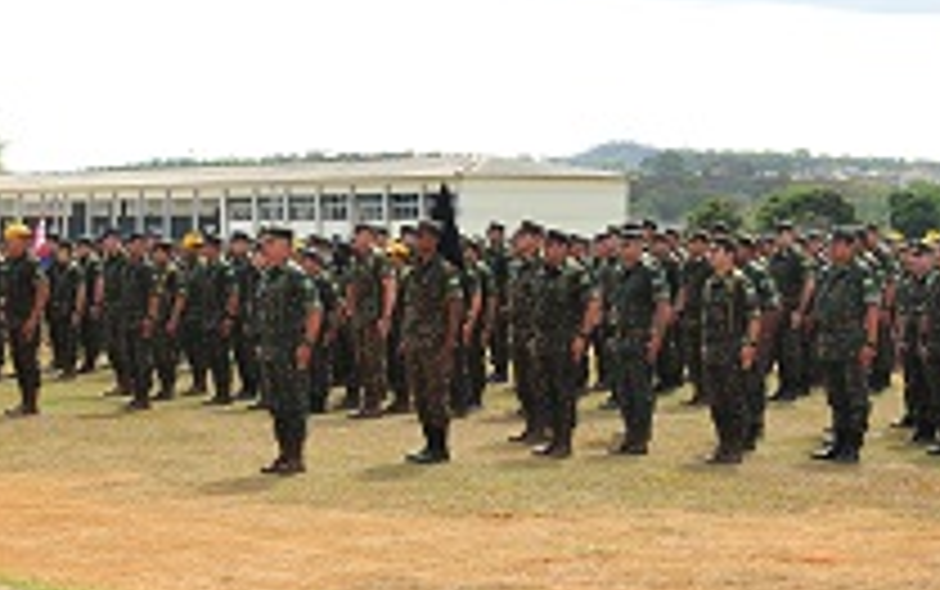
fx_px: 2436
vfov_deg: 13.8
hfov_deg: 21.6
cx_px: 184
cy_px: 248
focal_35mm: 95
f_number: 5.6
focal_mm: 26
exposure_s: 1/250
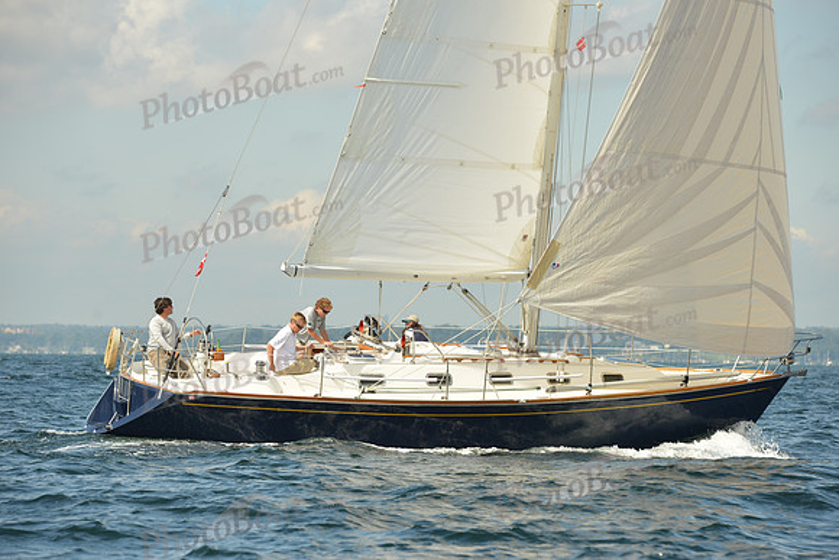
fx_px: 3730
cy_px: 280
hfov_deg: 12.8
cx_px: 420
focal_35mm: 160
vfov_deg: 8.6
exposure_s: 1/1250
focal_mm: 160
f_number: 7.1
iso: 320
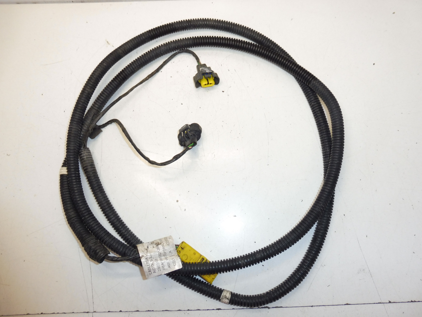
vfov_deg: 56.8
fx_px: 293
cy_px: 158
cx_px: 211
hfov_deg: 71.6
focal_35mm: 24
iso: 200
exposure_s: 1/100
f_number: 3.5
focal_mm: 4.3
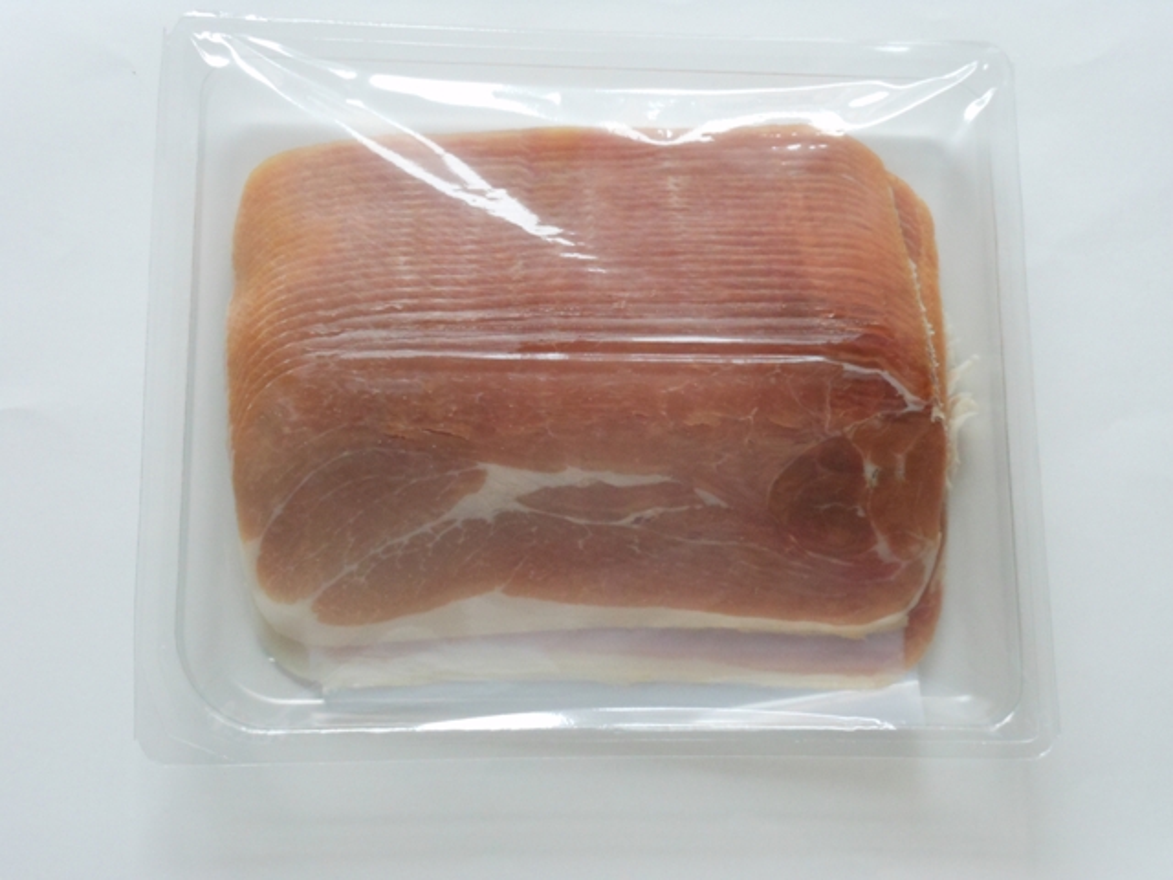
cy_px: 440
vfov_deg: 32.2
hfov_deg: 42.1
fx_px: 1525
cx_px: 586
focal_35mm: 45
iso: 400
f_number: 4.6
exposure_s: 1/13
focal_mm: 8.1
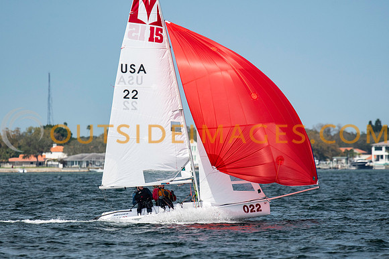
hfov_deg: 4.1
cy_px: 145
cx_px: 171
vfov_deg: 2.7
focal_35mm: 504
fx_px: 5445
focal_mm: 300
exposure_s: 1/6400
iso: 400
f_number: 5
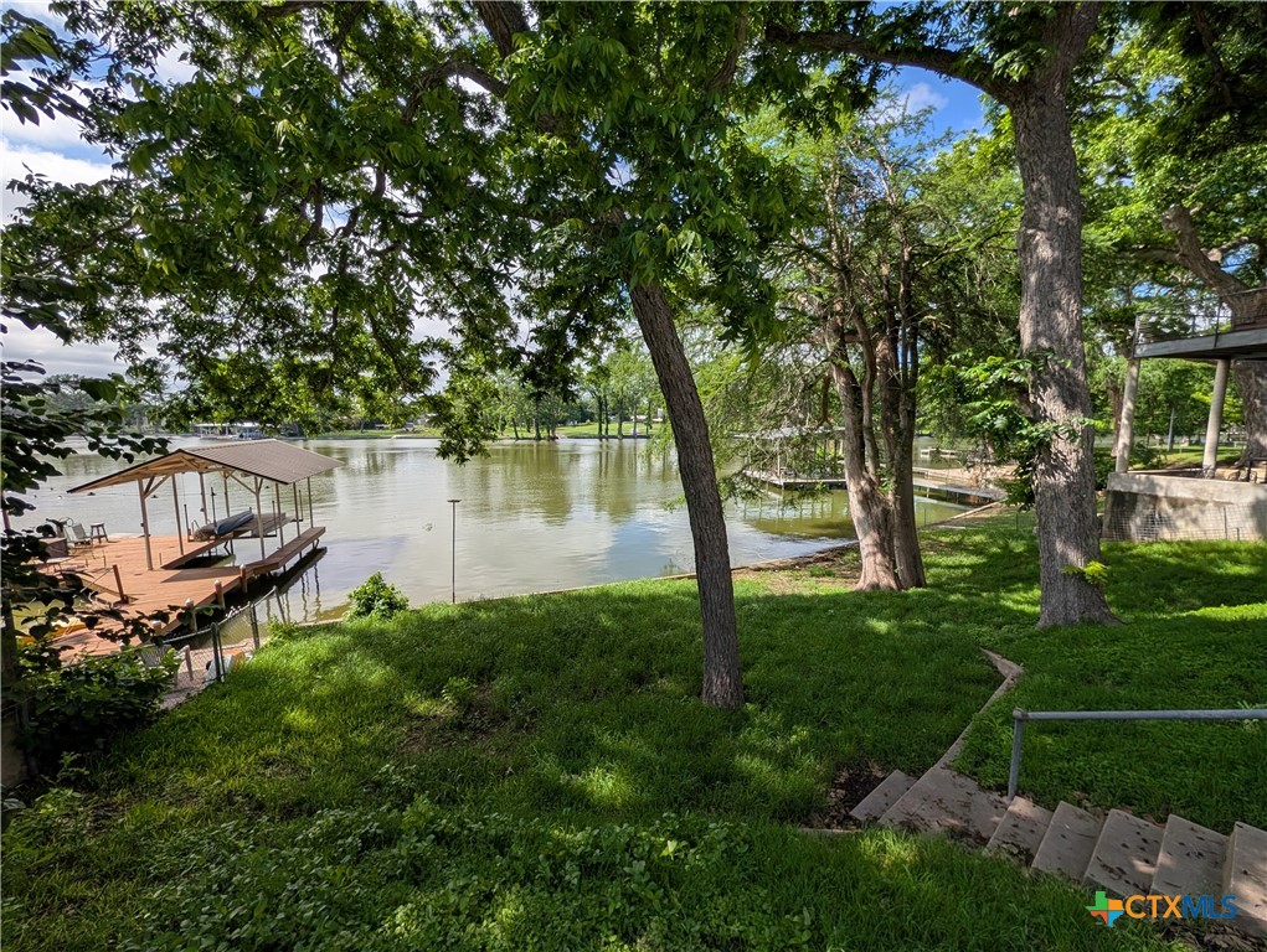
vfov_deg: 94.6
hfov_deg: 110.5
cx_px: 634
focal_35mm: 12
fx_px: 440
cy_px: 476
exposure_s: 1/3247
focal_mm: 2.02
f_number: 1.7
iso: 61
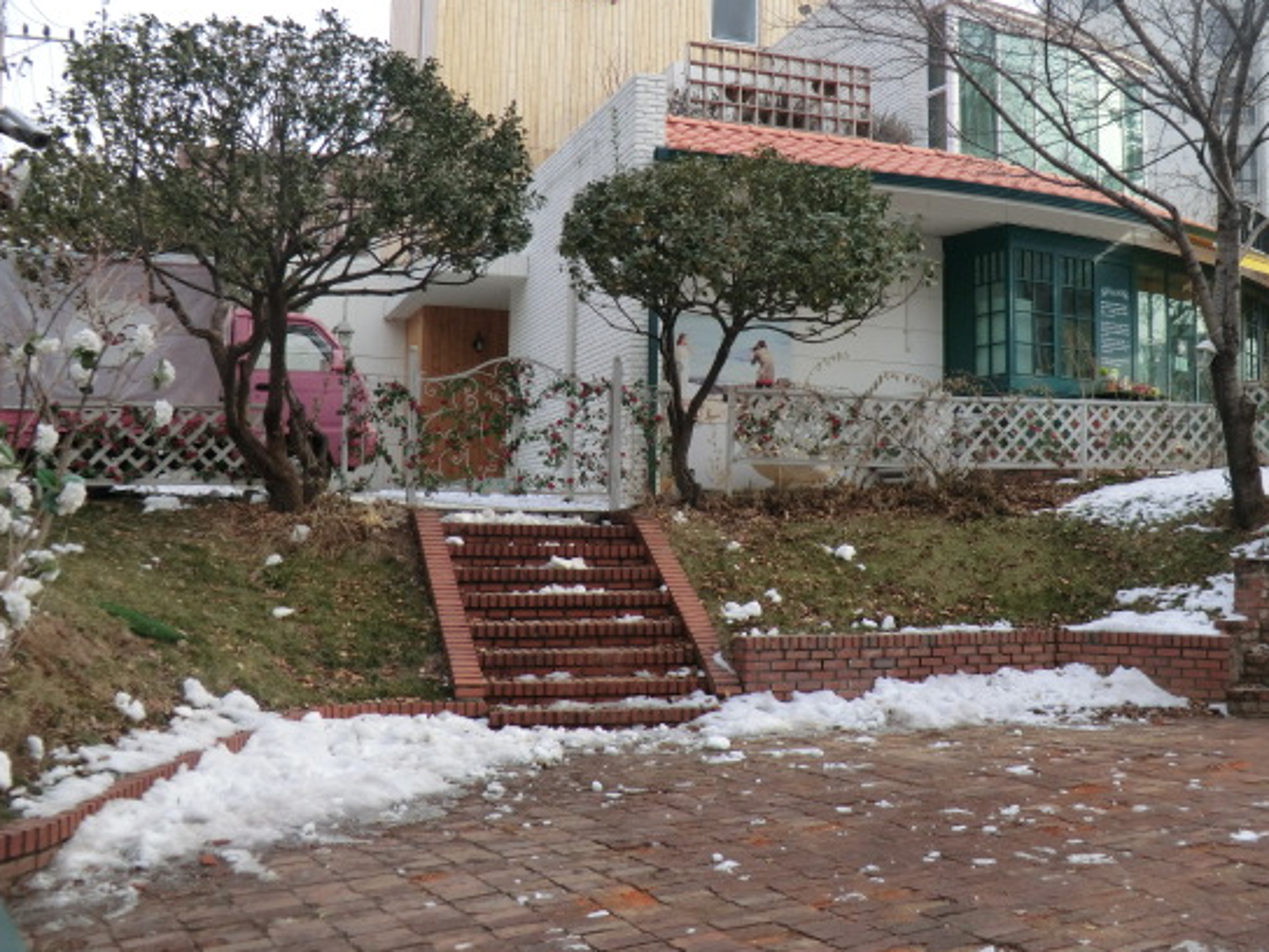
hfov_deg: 46.6
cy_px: 401
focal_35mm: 40
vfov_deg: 35.9
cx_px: 735
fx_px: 1466
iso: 80
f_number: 3.6
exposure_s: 1/250
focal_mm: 6.1
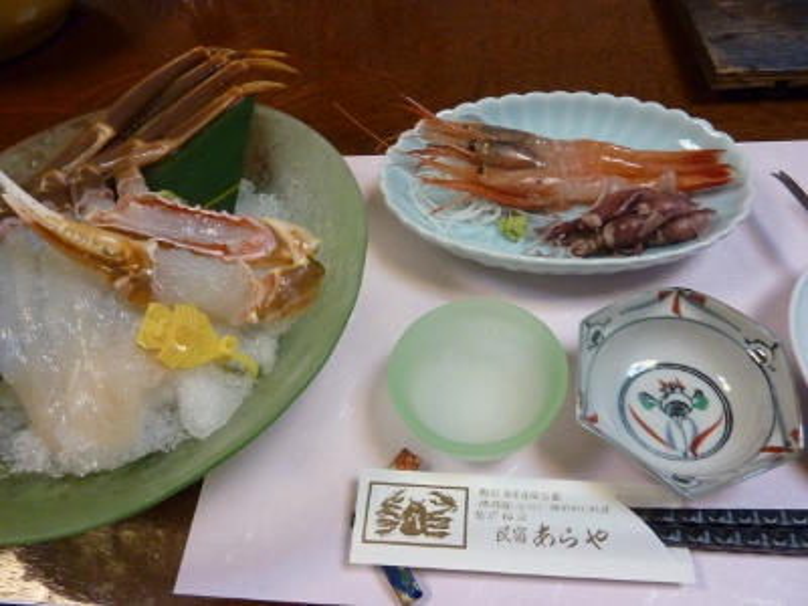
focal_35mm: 25
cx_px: 404
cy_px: 303
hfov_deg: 69.4
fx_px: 584
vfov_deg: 54.9
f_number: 3.3
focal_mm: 4.1
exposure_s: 1/15
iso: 400
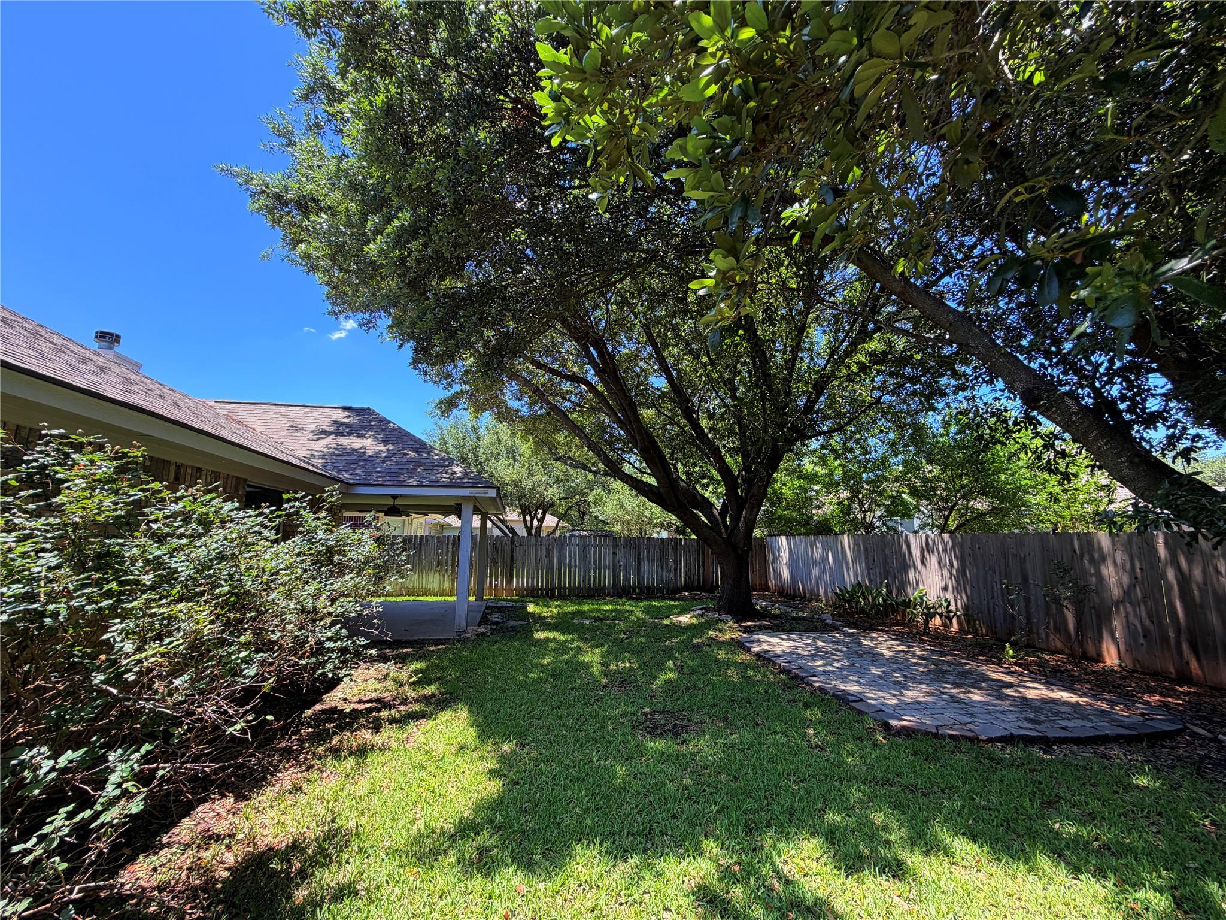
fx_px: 496
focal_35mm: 14
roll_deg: -0.4
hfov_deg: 102.1
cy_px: 460
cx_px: 613
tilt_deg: +9.4
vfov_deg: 85.7
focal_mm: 2.22
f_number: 2.2
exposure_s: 1/300
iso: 50
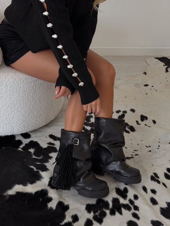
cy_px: 113
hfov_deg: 30.3
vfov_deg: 39.6
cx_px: 85
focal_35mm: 48
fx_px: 314
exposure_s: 1/121
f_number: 1.78
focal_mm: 6.76
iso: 64
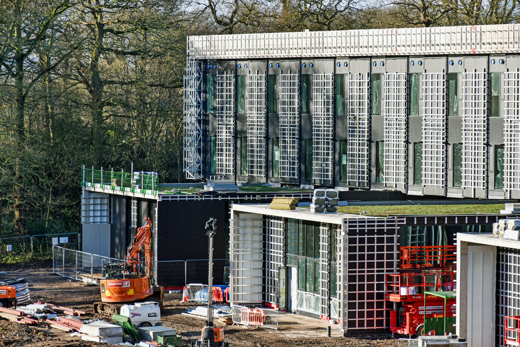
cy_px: 174
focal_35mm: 168
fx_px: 2426
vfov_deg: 8.2
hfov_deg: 12.2
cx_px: 260
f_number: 7.1
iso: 100
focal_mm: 112
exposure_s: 1/200
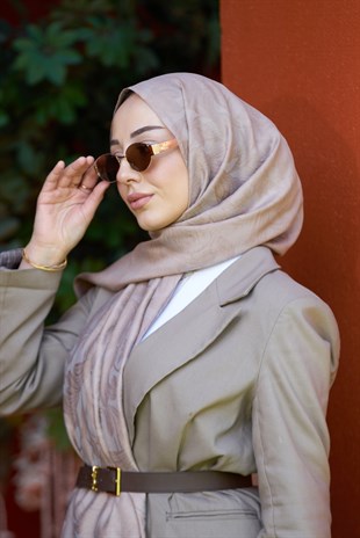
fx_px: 2696
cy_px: 269
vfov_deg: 11.4
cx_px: 180
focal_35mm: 180
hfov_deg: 7.6
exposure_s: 1/200
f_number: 4
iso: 200
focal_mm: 180
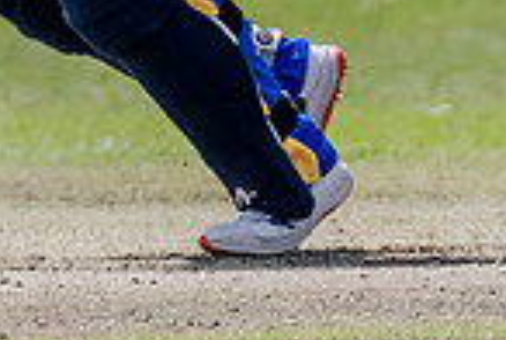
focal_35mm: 2662
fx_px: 37492
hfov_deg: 0.8
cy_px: -384
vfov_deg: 0.5
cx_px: -61
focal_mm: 500
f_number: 6.3
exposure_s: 1/2500
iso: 800
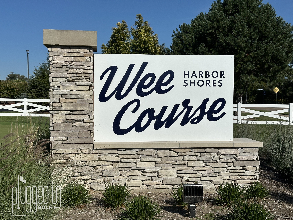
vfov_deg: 30.3
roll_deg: -0.1
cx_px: 146
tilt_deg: -1.7
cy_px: 110
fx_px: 406
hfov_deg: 39.7
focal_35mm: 48
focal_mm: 6.86
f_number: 1.78
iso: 64
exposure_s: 1/13699
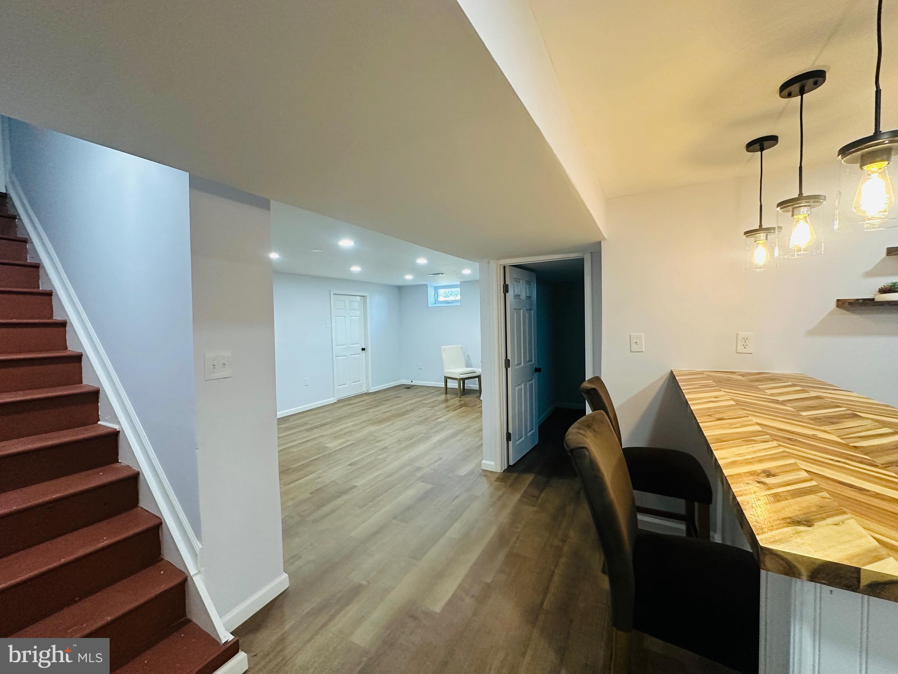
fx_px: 363
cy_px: 337
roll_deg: +2.2
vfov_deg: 85.7
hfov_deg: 102.1
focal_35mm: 14
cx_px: 449
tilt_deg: -2.5
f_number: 2.2
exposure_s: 1/120
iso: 250
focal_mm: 2.22
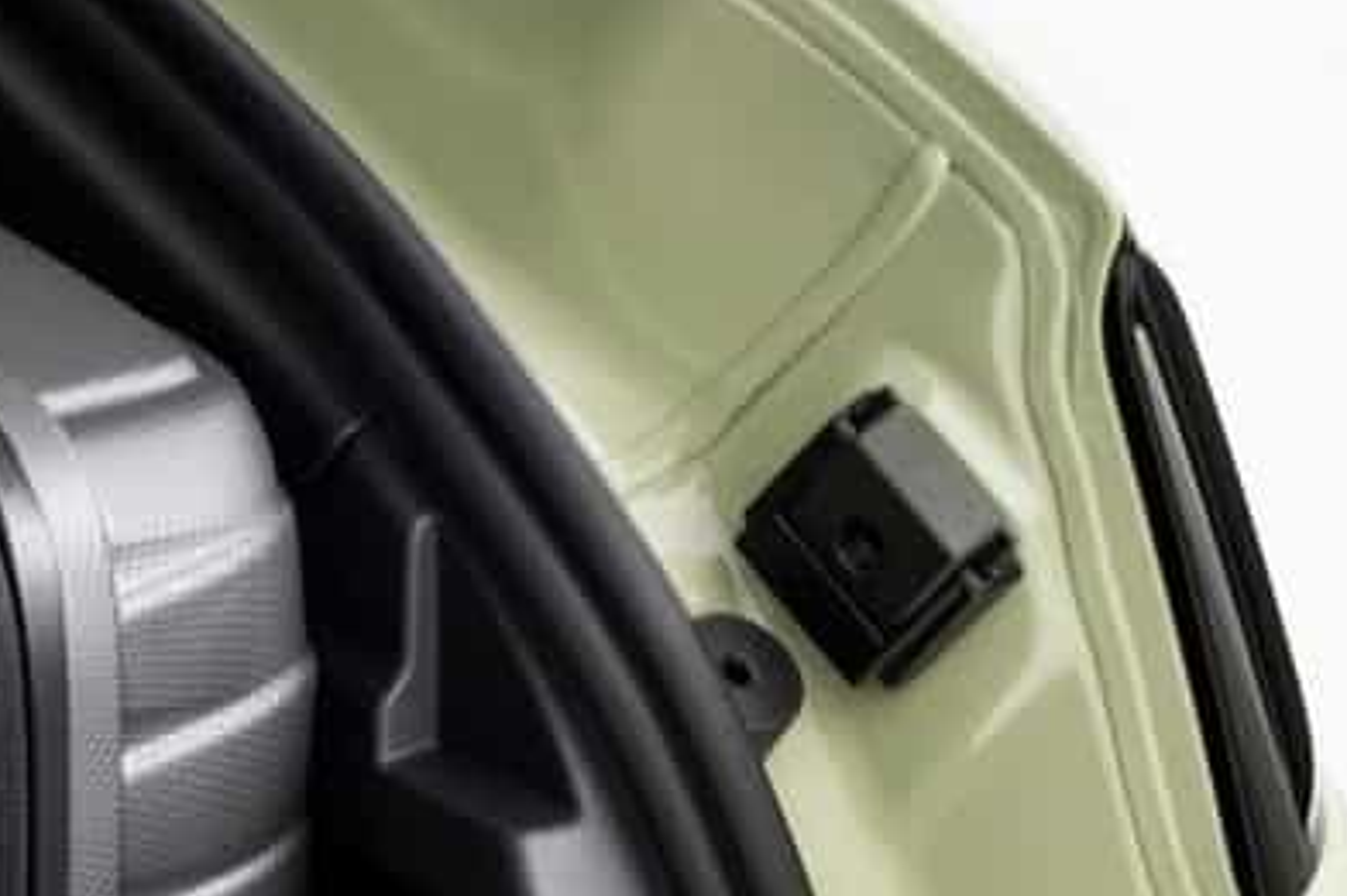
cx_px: -1462
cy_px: 1825
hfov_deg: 5.6
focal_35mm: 356
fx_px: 13314
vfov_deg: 3.8
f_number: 10
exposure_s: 1/20
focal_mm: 55
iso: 100
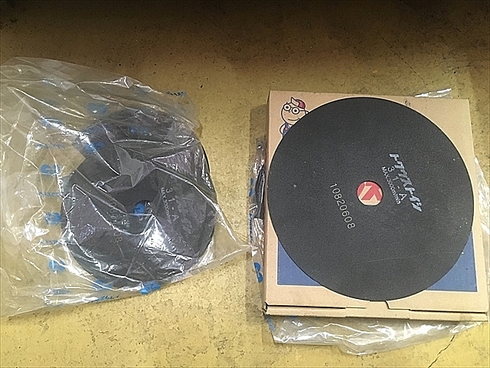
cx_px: 245
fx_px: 411
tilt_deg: -76.8
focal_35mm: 29
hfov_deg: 61.7
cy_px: 184
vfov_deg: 48.2
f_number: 2.2
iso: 200
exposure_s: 1/15
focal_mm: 4.15
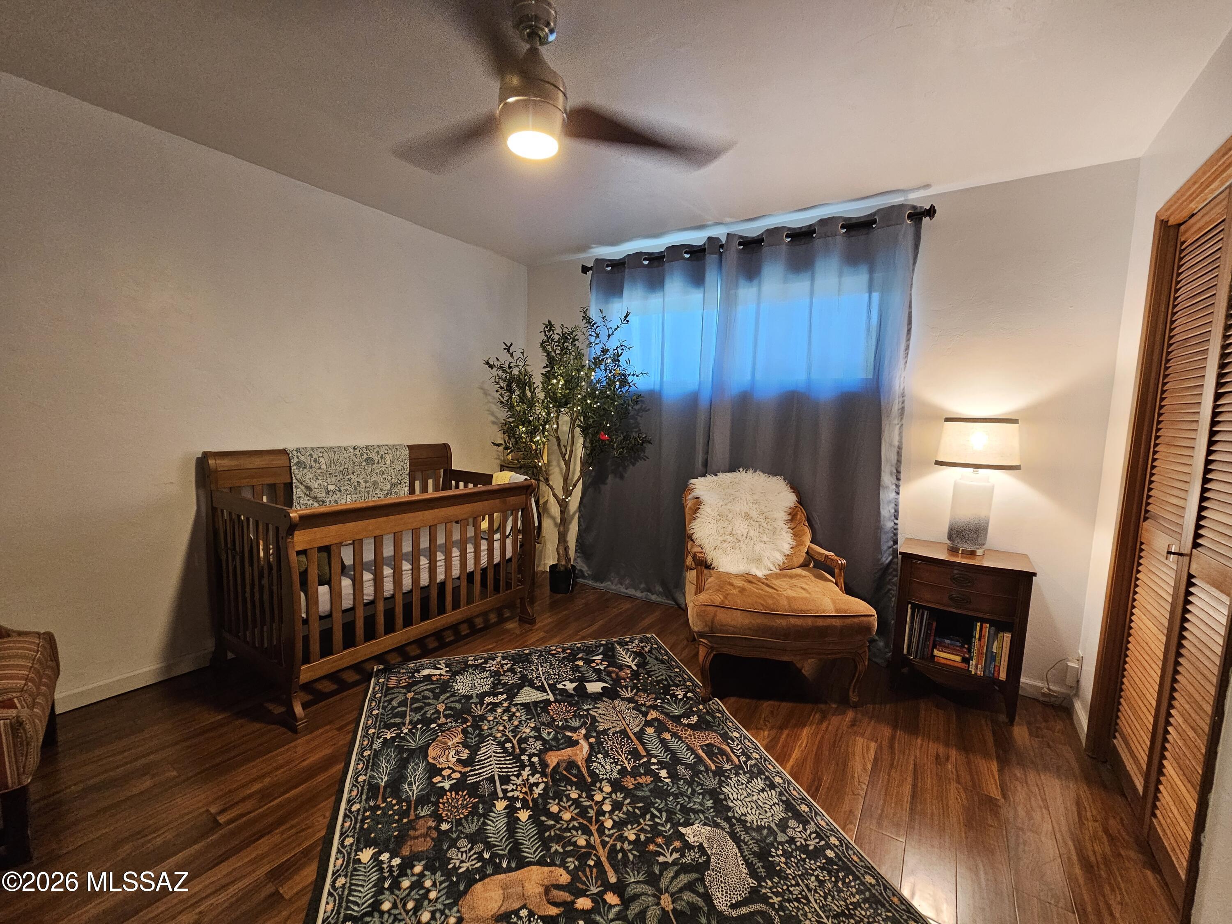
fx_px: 463
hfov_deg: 106.2
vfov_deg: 89.9
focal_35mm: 13
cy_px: 462
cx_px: 616
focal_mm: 2.2
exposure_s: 1/30
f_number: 2.2
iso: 500
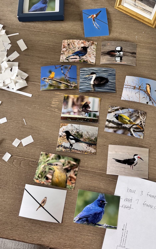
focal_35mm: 29
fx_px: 197
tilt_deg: -74.2
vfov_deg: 64.6
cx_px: 93
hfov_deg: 43.0
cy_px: 119
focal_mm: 6.76
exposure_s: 1/60
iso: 200
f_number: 1.78
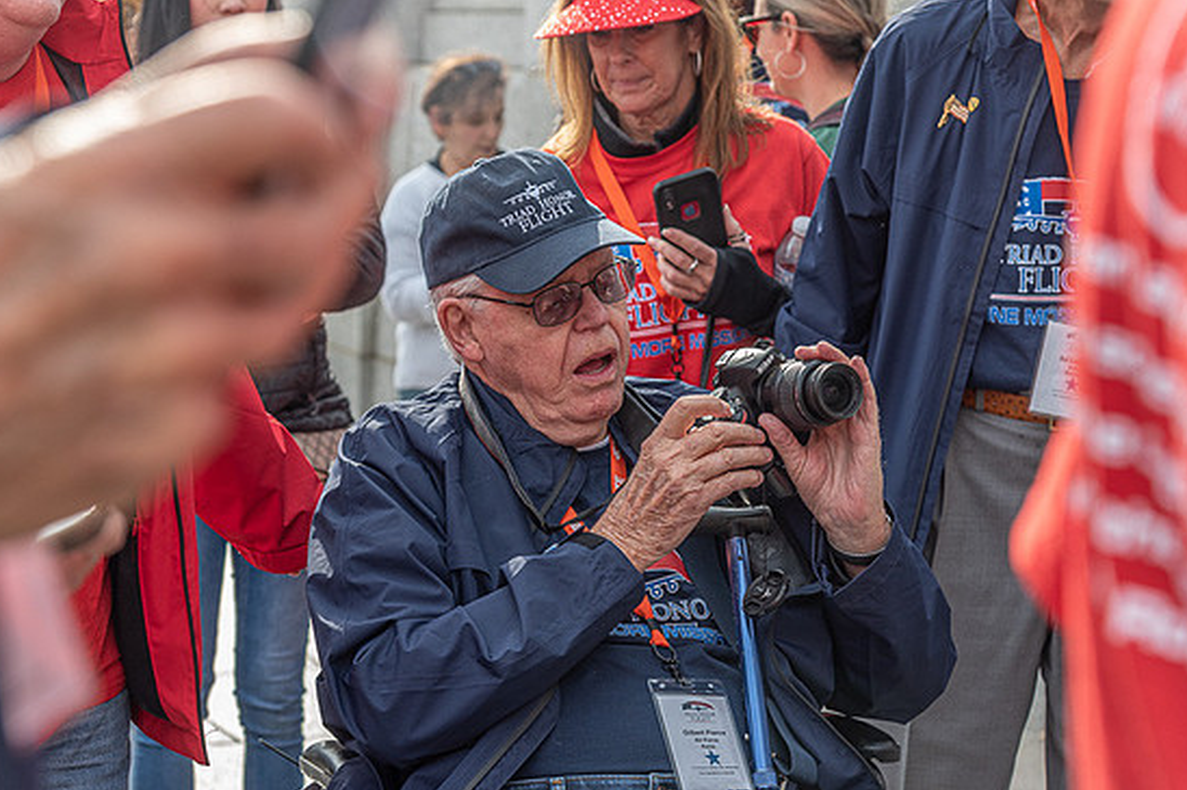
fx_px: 2966
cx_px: 581
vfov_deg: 15.2
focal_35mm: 90
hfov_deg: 22.6
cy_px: 380
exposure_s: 1/500
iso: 500
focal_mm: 85
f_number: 5.6
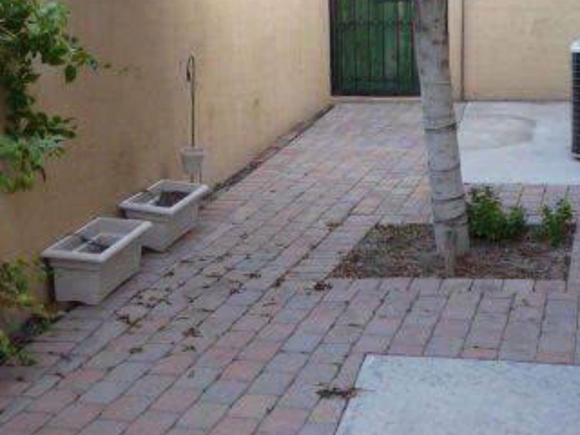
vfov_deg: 22.8
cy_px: 134
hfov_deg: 30.2
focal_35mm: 64
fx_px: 1072
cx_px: 334
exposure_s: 1/30
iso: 100
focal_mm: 5.2
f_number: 3.3
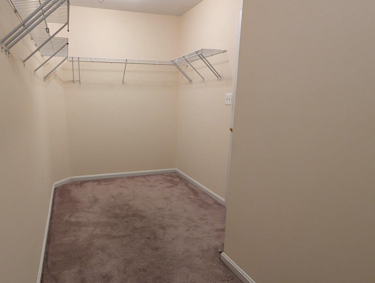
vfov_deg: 63.4
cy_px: 158
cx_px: 143
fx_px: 228
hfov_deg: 77.7
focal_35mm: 21
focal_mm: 1.95
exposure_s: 1/24
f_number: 2.2
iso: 145
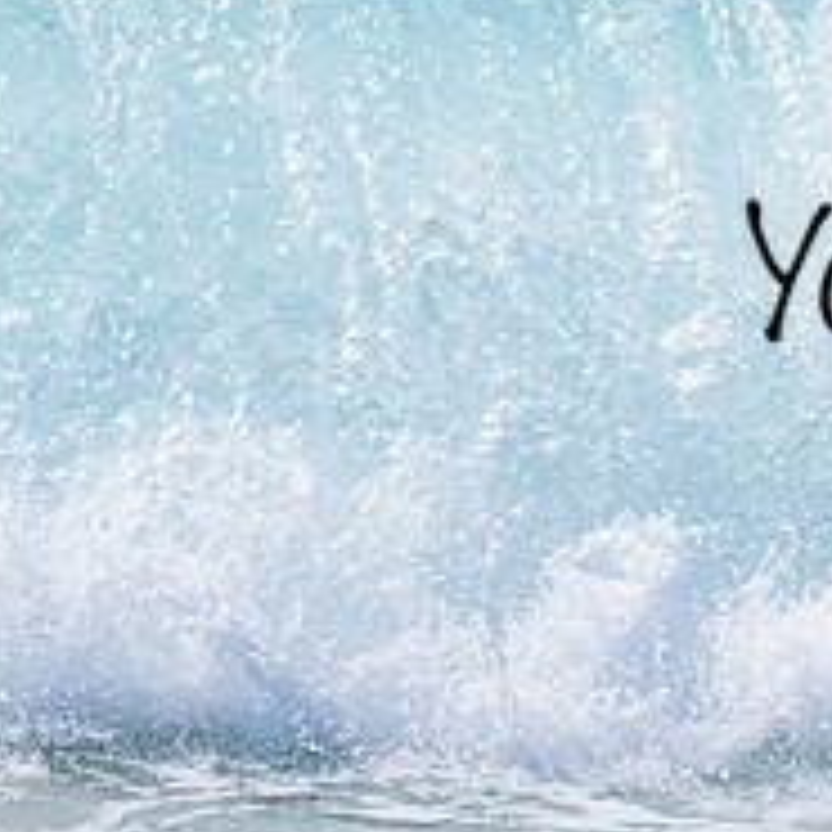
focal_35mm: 1281
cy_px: 58
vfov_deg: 1.4
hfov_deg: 1.4
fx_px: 34834
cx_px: 950
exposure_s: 1/2000
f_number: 11
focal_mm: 400
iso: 1100
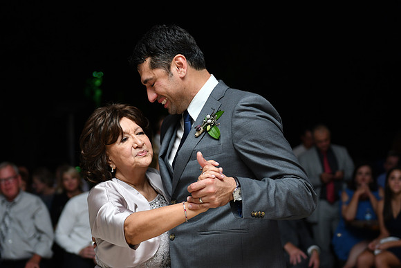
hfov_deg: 23.4
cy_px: 134
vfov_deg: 15.7
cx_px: 200
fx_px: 969
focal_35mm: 87
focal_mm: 58
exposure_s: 1/100
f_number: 2.8
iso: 450
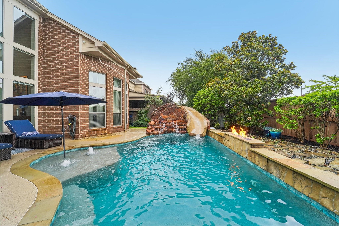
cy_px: 113
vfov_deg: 81.2
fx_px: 132
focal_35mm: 14
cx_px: 170
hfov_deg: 104.3
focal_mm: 14
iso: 500
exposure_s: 1/40
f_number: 8
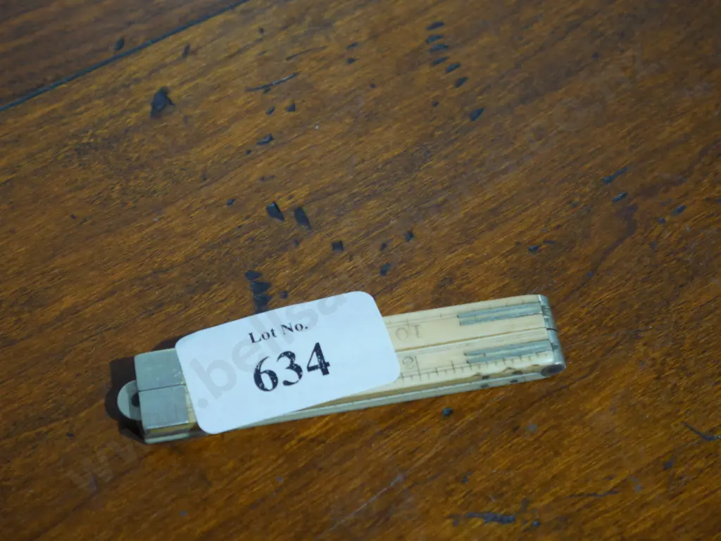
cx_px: 360
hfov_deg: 23.3
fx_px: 1750
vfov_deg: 17.6
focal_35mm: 84
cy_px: 270
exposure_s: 1/100
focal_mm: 42
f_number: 5.6
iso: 1250
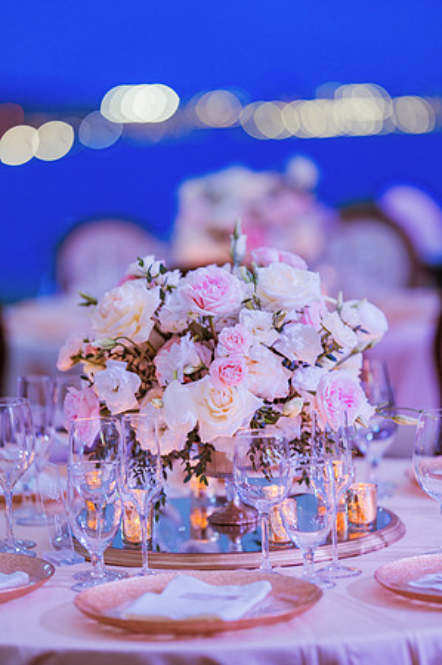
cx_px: 221
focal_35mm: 135
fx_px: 2492
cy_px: 332
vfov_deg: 15.2
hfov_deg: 10.1
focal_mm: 135
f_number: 1.8
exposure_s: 1/40
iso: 640
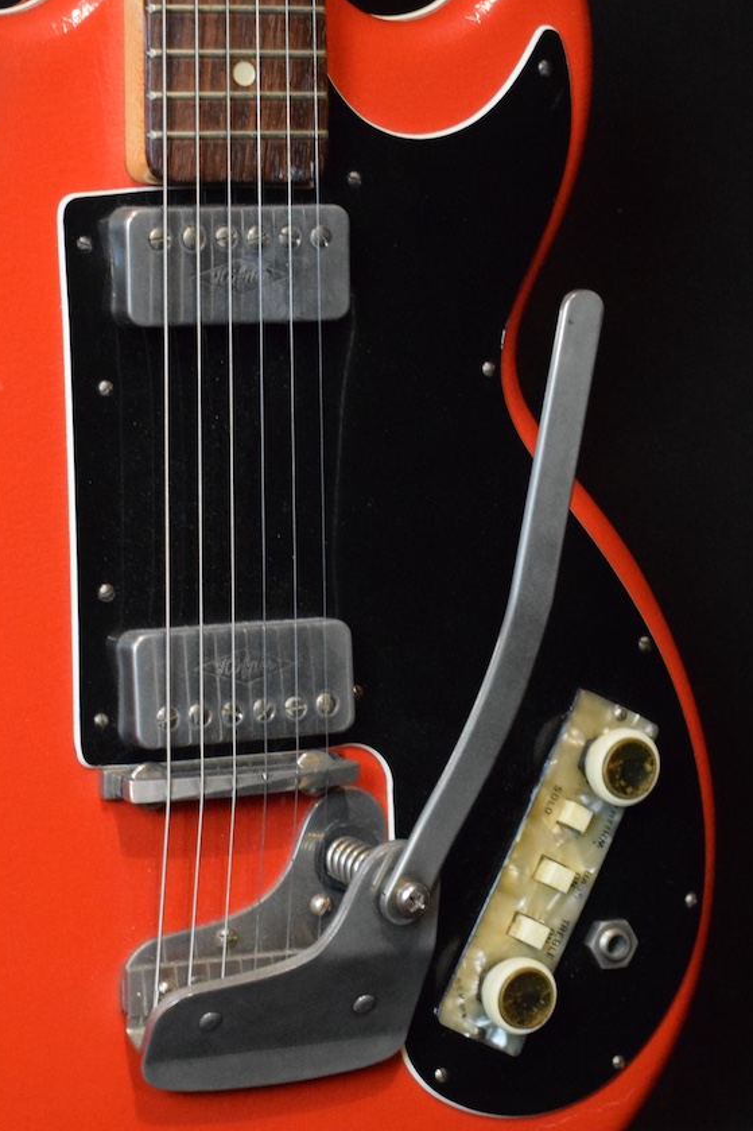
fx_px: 2947
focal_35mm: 94
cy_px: 611
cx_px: 183
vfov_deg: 21.7
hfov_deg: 14.5
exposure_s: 1/60
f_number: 4.5
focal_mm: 35
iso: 4000
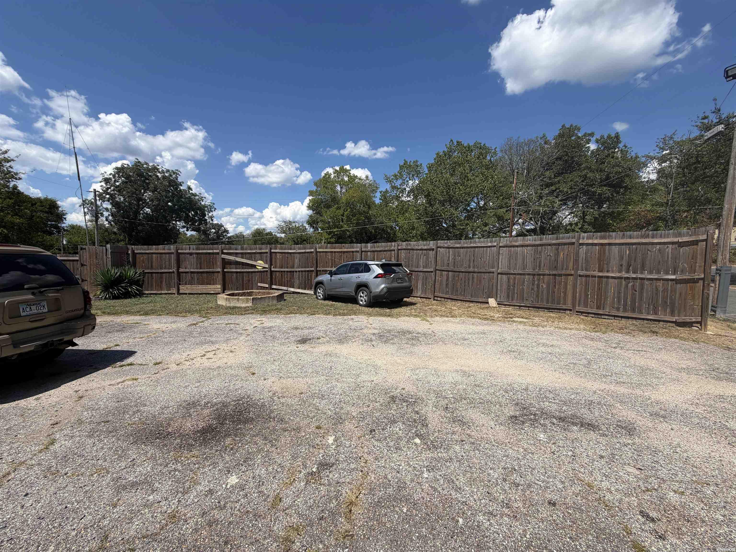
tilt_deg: -3.3
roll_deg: -0.5
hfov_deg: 102.1
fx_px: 298
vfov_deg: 85.7
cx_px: 368
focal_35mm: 14
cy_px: 276
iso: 20
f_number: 2.2
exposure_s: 1/1033
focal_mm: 2.22
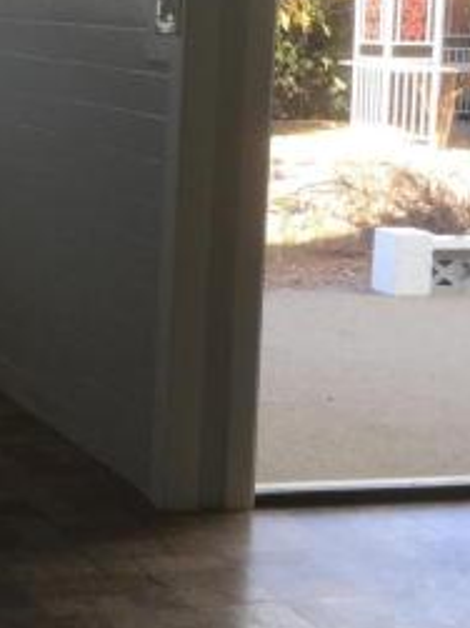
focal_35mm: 95
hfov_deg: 15.0
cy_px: 128
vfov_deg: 20.4
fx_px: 1721
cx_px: -85
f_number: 2.4
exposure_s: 1/120
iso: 25
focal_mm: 3.3
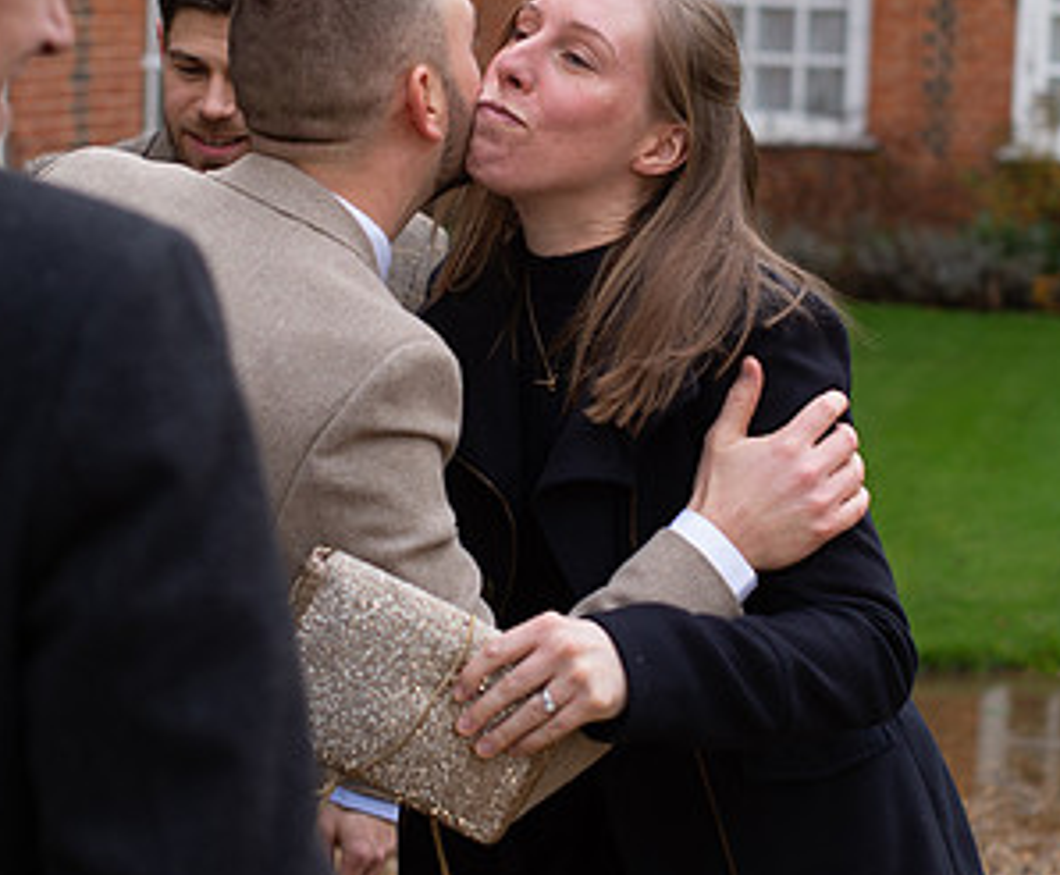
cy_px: 260
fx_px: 2732
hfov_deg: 22.0
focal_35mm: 86
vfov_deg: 18.1
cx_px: 557
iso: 100
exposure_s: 1/200
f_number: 2.5
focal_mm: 35
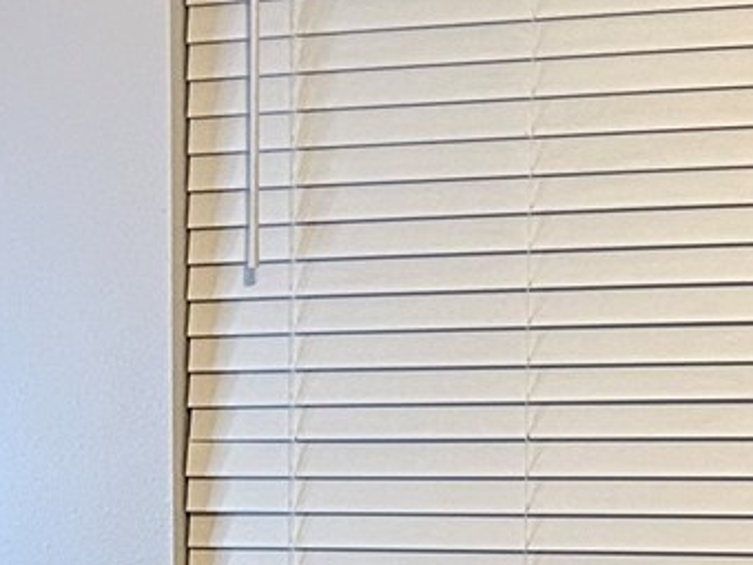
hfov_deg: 13.2
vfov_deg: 9.7
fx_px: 3198
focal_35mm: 147
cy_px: 897
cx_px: -24
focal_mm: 5.7
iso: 320
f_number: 1.5
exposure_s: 1/60
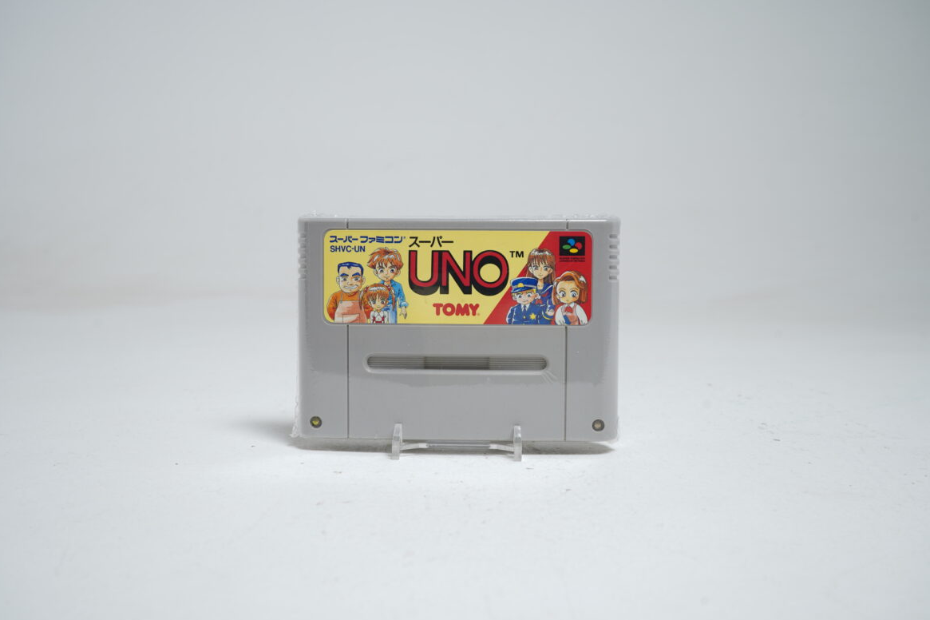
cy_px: 312
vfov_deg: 38.9
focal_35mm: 34
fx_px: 878
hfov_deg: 55.8
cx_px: 470
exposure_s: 1/2
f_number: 9
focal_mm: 33
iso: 64
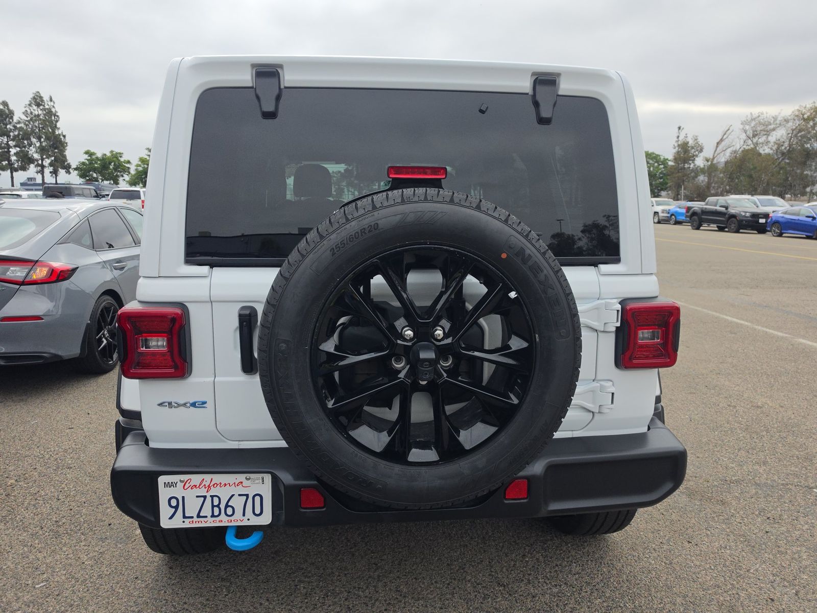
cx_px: 408
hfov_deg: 73.9
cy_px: 306
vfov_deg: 58.9
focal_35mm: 23
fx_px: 543
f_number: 1.4
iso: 64
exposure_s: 1/4538
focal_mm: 6.5
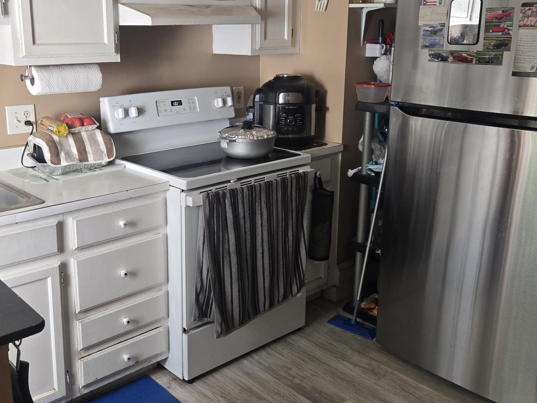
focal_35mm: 39
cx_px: 222
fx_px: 605
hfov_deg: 47.7
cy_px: 183
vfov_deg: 36.8
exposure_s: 1/180
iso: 160
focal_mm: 5.4
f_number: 1.8
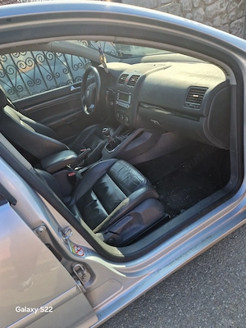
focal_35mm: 23
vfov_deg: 73.9
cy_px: 164
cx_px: 123
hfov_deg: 58.9
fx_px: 218
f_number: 1.8
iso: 50
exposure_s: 1/358
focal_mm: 5.4
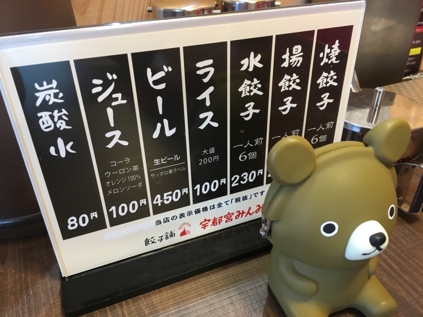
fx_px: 354
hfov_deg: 61.7
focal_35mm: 29
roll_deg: +0.2
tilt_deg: -32.2
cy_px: 158
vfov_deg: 48.2
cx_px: 212
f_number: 2.2
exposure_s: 1/30
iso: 64
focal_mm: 4.15
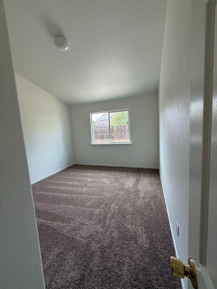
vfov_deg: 102.1
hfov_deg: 85.7
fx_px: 117
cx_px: 108
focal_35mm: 14
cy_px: 144
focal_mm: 2.22
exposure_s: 1/120
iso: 80
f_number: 2.2
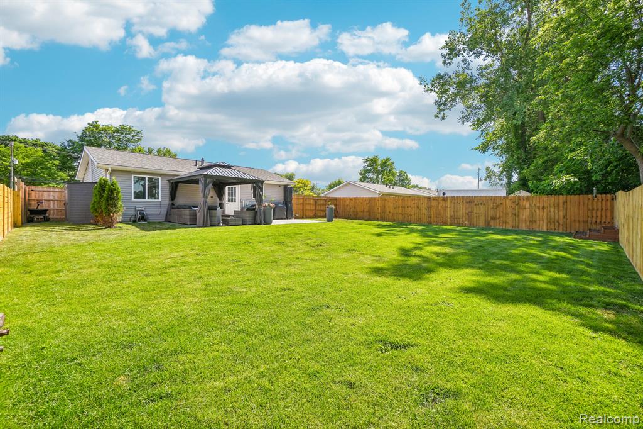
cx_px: 322
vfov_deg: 77.3
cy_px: 214
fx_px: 268
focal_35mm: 15
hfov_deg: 100.4
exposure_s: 1/350
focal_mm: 10
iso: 100
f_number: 8
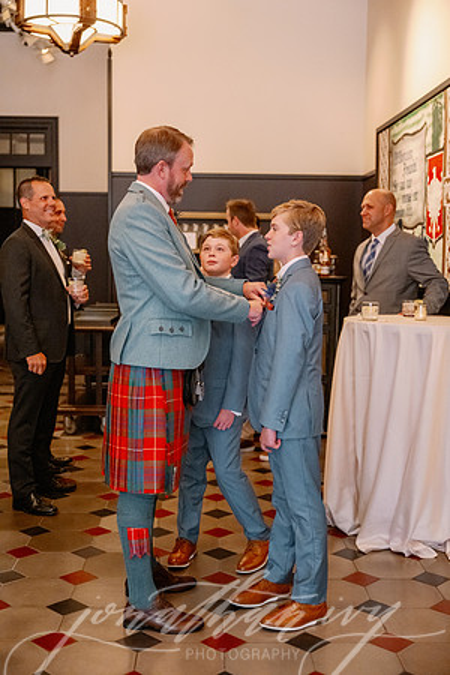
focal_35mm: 45
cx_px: 225
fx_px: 844
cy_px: 338
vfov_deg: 43.6
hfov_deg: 29.9
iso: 6400
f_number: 2.8
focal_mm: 45
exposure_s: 1/320
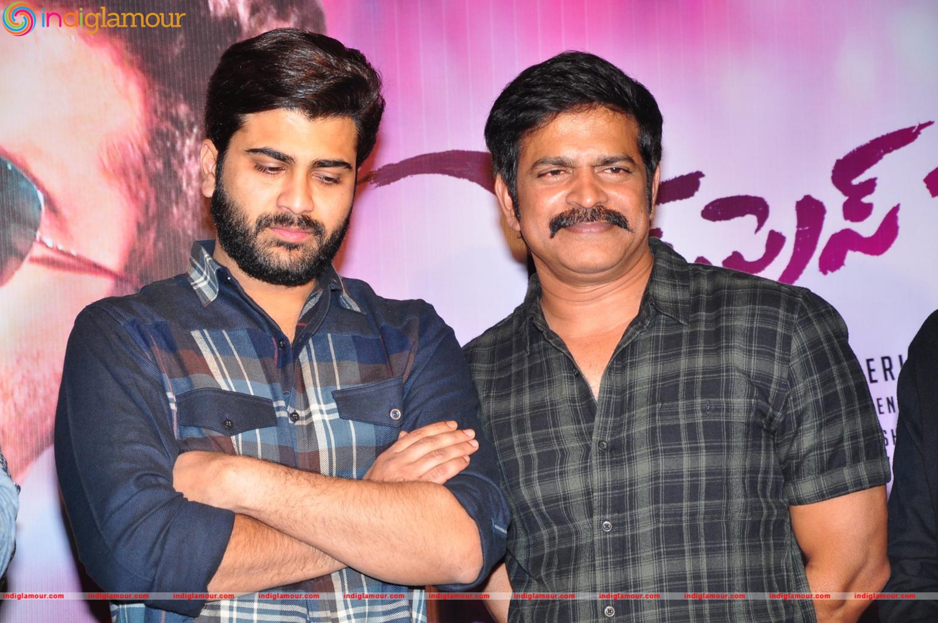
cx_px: 469
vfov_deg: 8.7
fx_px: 4099
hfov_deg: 13.1
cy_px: 312
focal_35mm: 158
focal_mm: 105
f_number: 7.1
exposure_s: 1/125
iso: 400
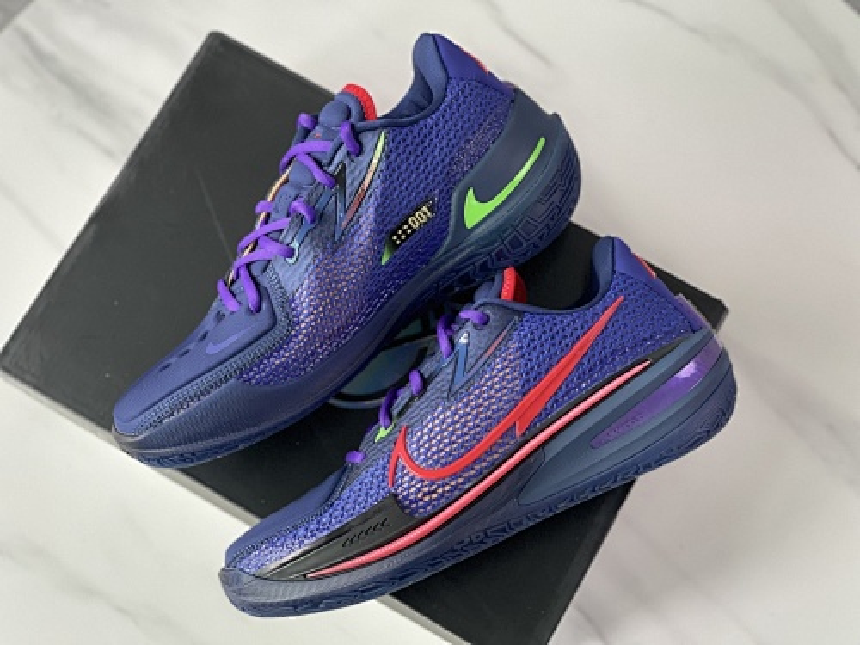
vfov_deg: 22.9
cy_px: 322
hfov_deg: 30.3
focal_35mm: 64
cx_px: 430
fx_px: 1590
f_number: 2.2
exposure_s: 1/109
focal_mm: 7.5
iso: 250
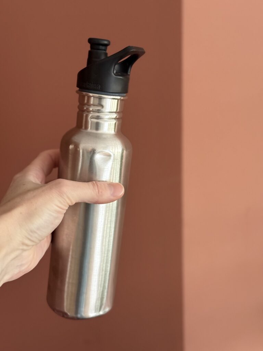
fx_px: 486
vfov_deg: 39.7
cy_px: 176
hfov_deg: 30.3
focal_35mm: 48
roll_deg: +0.5
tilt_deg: -2.8
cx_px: 132
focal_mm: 6.76
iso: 500
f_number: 1.78
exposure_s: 1/36
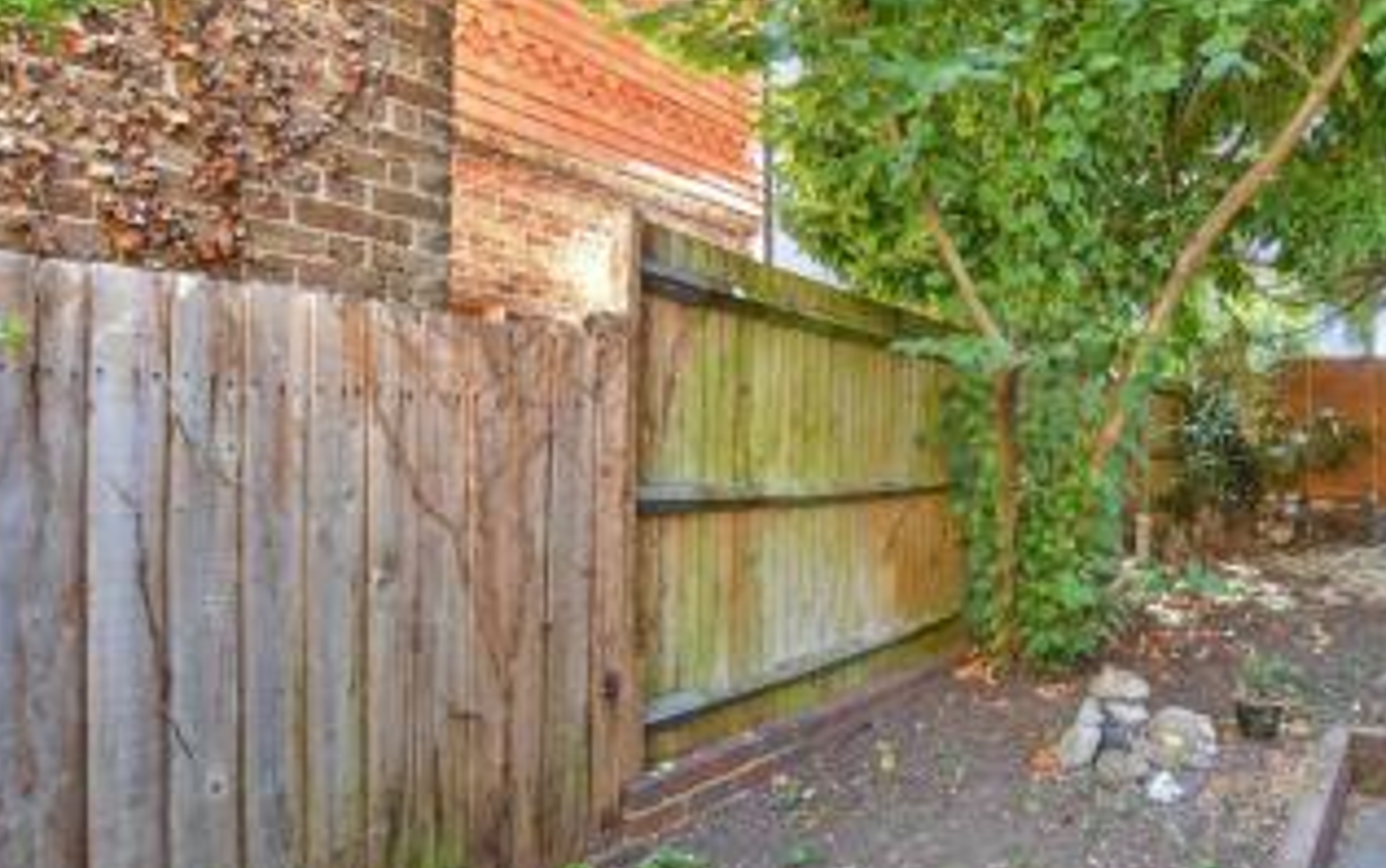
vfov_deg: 53.1
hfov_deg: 74.6
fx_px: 869
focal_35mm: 23
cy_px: 436
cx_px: 930
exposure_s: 1/13
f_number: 8
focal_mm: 10
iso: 200
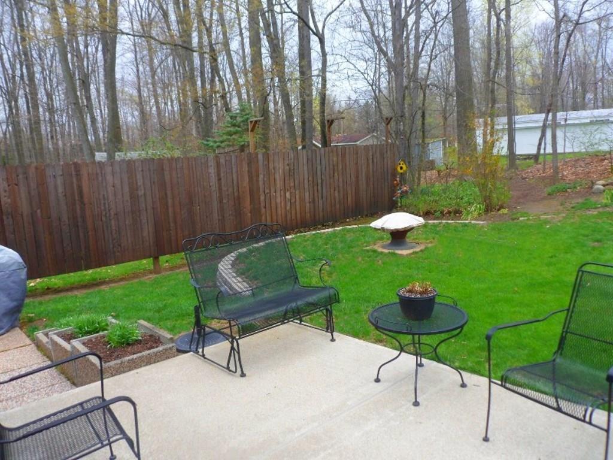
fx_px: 478
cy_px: 230
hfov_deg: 65.3
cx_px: 306
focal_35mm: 27
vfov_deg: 51.4
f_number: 3.3
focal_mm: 4.9
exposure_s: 1/350
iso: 80
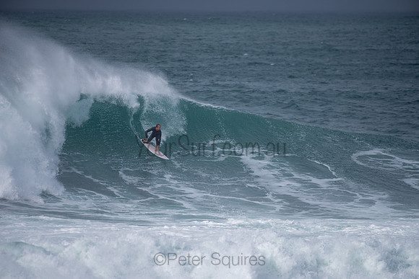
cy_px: 140
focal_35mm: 539
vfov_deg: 2.6
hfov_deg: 3.8
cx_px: 210
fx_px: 6270
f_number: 5.6
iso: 80
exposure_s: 1/1000
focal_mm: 500
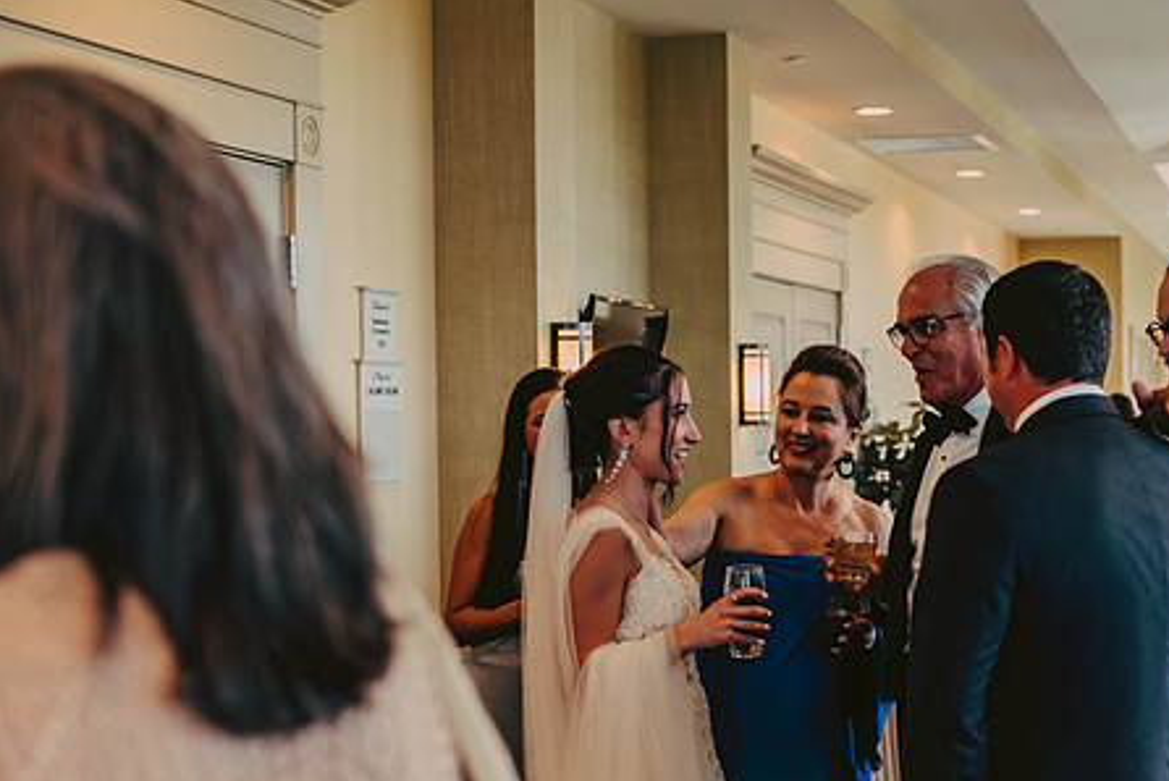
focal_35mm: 65
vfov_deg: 20.9
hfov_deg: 30.8
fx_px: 2112
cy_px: 502
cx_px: 752
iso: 320
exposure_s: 1/320
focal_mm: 50
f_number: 2.8
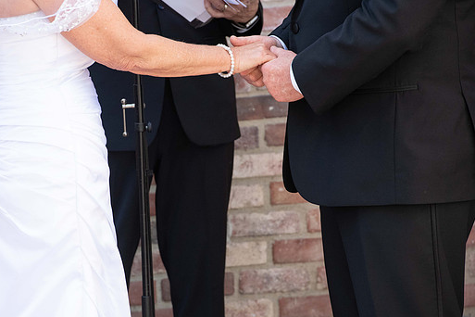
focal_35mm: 232
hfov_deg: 8.9
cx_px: 203
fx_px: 3061
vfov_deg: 5.9
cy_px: 168
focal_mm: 200
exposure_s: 1/640
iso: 1250
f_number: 5.6
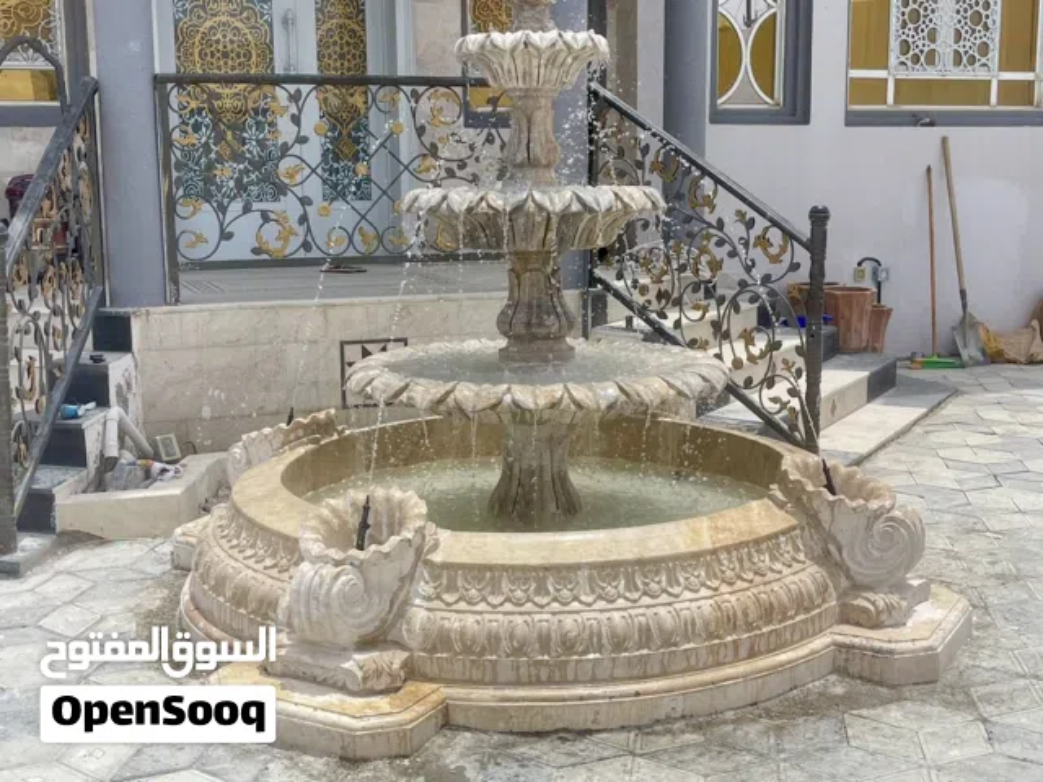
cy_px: 391
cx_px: 522
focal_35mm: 25
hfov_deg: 69.4
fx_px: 753
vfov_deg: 54.9
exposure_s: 1/3344
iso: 32
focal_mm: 5.1
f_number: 1.6
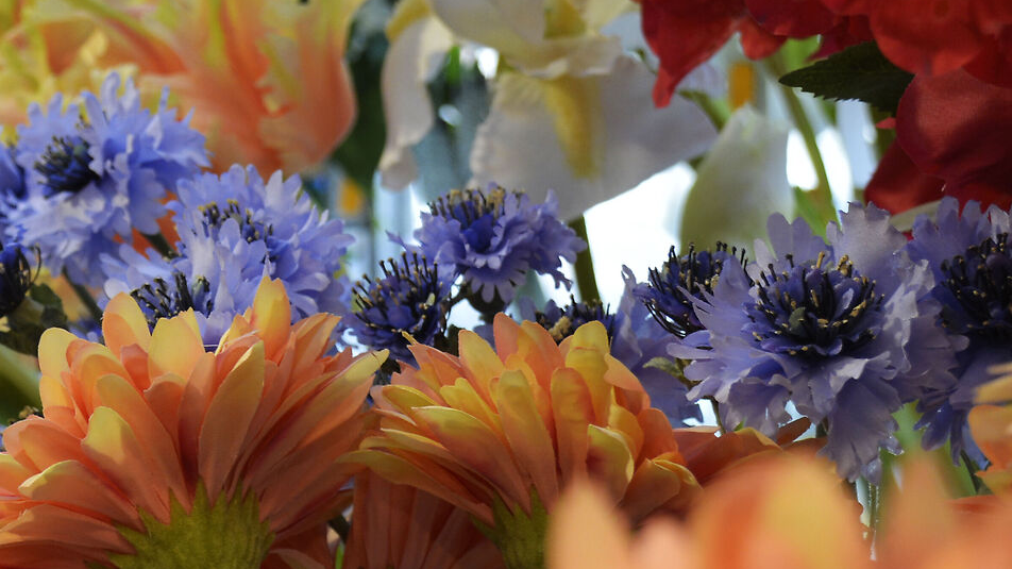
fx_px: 2763
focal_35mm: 103
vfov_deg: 11.7
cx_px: 247
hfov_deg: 20.6
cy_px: 260
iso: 320
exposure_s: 1/100
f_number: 5
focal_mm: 26
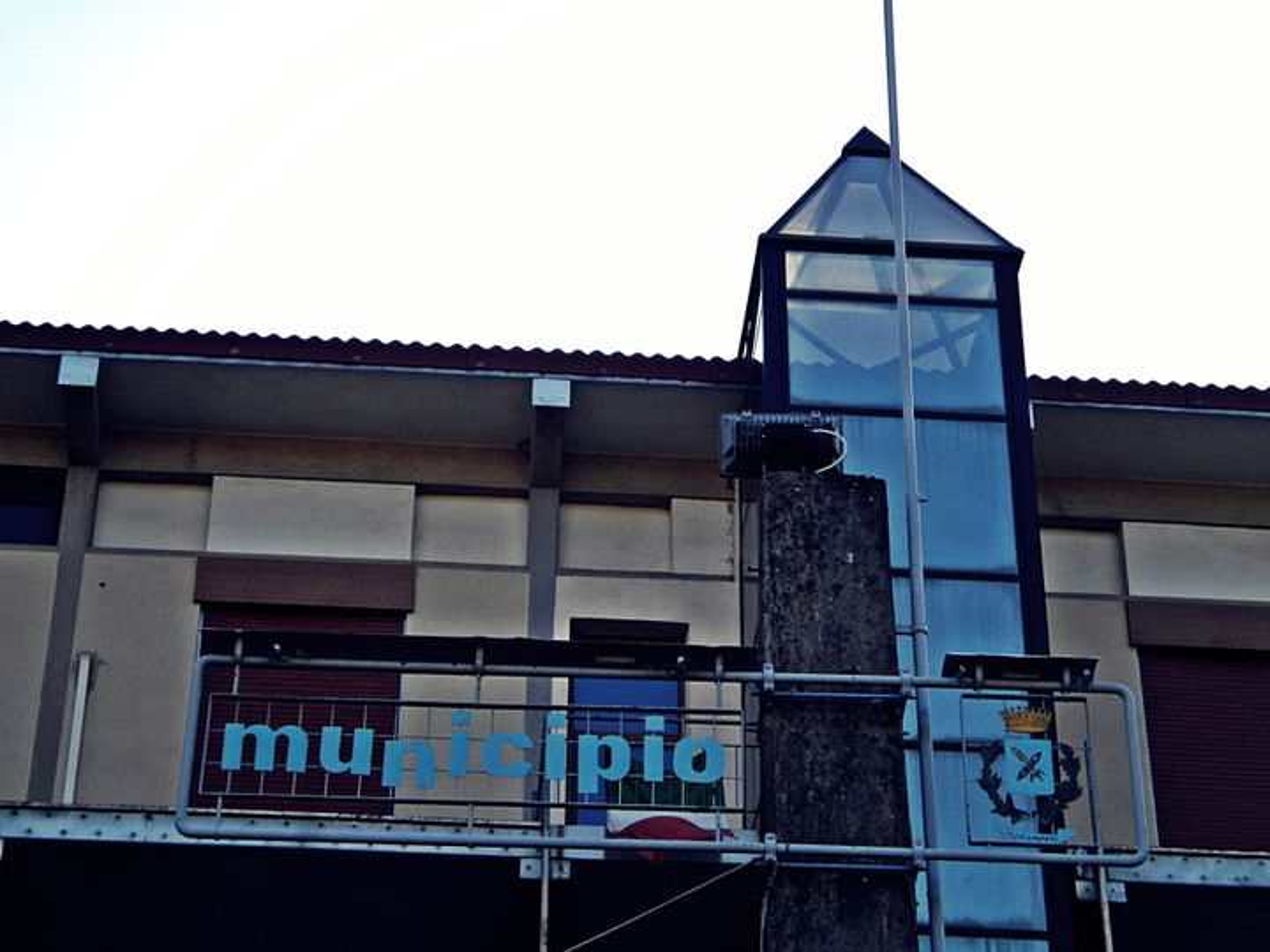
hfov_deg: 24.7
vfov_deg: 18.7
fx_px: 2898
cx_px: 635
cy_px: 476
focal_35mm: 79
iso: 228
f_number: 5.1
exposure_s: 1/548
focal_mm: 14.3
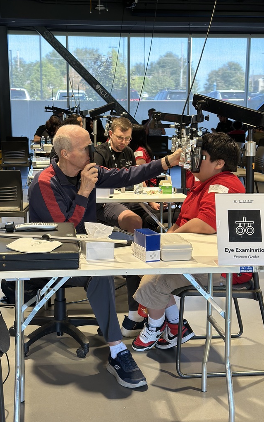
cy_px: 211
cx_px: 121
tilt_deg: -8.6
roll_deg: -0.7
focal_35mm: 51
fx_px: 588
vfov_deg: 39.6
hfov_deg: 25.3
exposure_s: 1/102
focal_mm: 6.86
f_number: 1.78
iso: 125
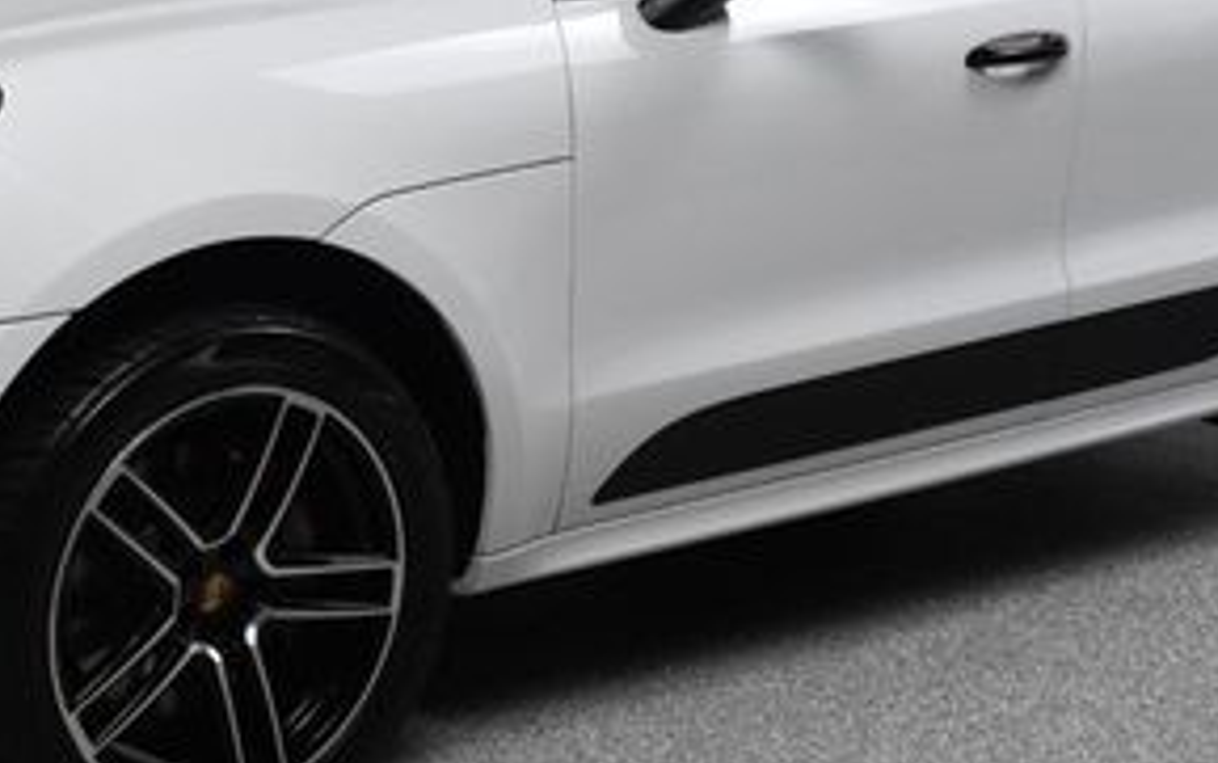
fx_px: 2923
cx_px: 392
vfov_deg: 14.8
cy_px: 215
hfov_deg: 23.4
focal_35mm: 88
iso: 100
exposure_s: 1/160
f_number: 13
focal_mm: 26
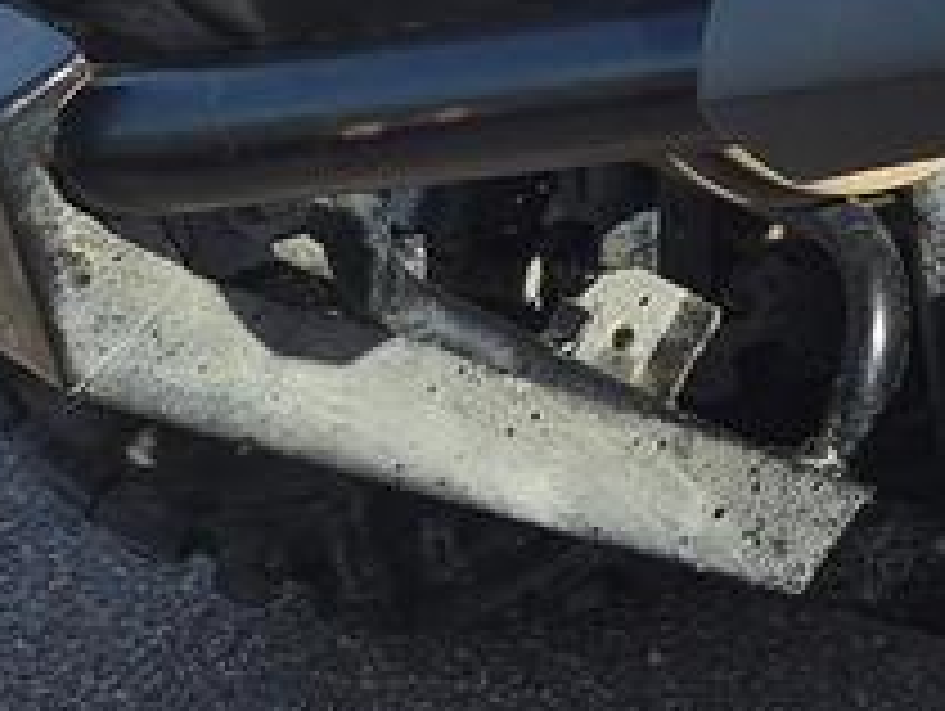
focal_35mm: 140
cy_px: -122
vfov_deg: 10.5
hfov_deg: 12.2
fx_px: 3826
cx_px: 1994
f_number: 1.8
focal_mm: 5.4
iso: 80
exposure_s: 1/5024
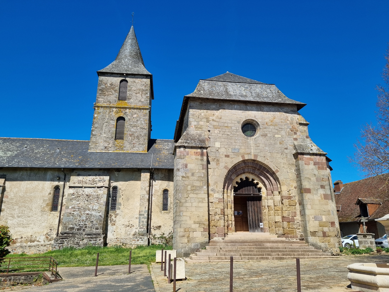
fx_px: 292
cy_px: 146
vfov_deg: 53.1
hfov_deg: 67.3
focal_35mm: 26
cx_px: 194
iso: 50
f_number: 1.8
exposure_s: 1/3536
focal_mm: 5.4
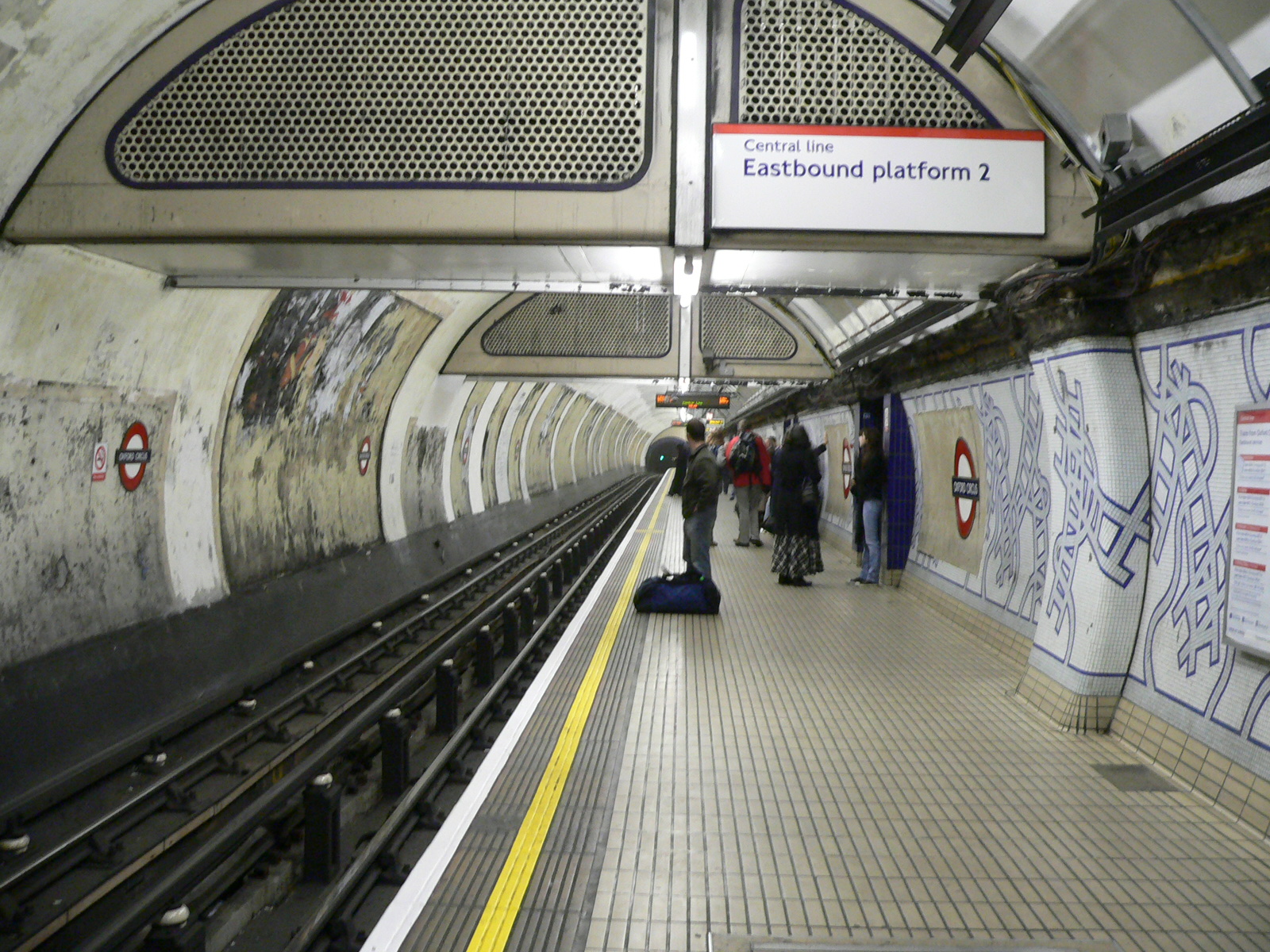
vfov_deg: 39.7
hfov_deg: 51.4
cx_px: 635
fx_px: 1321
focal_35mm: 36
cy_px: 476
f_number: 2.8
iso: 200
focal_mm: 6
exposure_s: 1/5
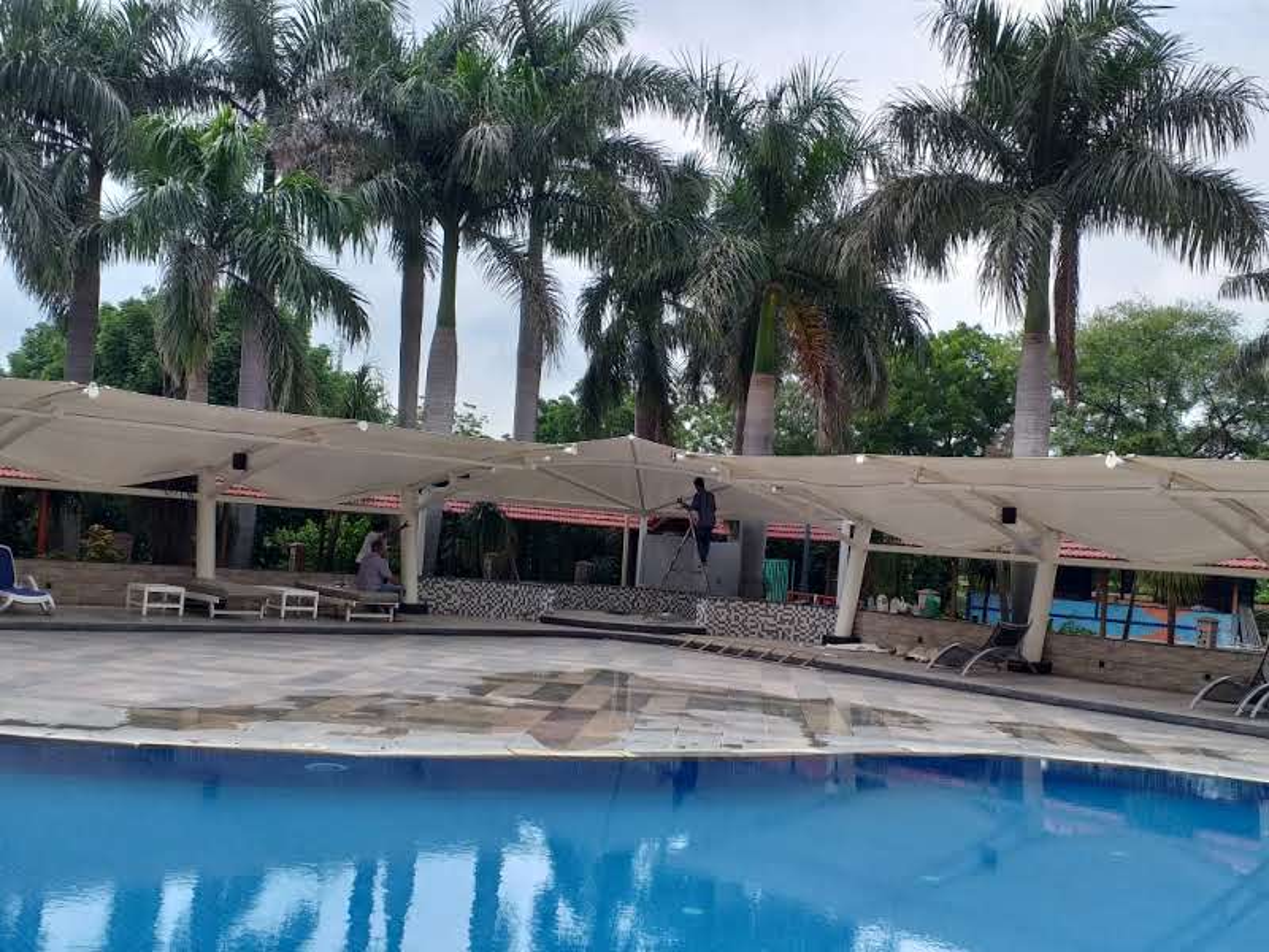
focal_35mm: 26
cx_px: 634
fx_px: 953
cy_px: 476
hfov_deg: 67.3
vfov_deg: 53.1
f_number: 1.9
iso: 40
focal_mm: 3.6
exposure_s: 1/810
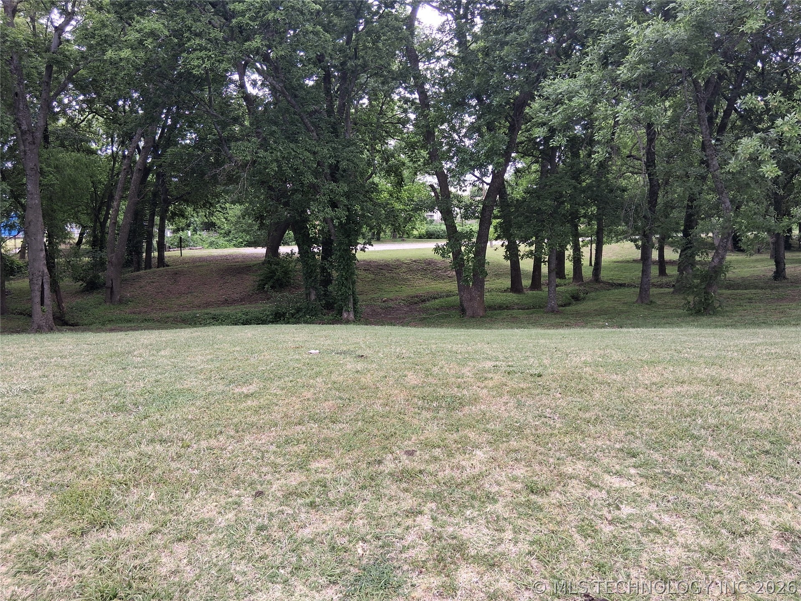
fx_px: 602
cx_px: 400
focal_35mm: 26
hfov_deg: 67.3
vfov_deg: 53.1
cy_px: 300
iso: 40
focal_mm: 3.98
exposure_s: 1/120
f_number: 1.8
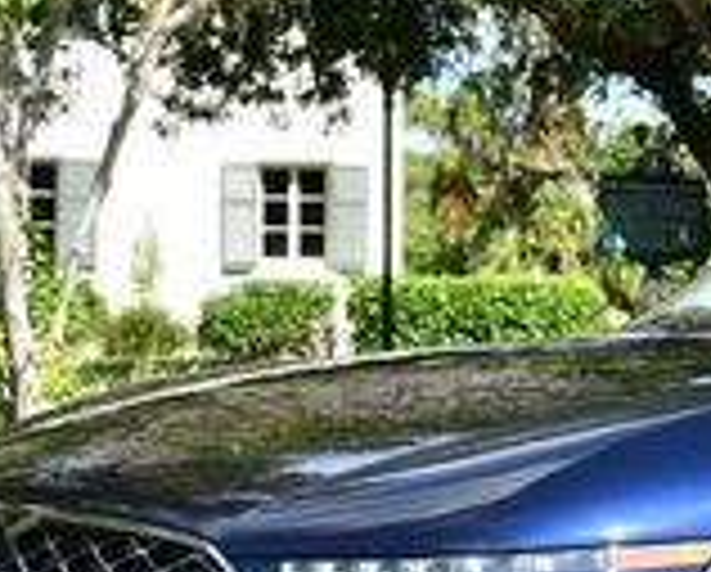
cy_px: 338
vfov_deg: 9.3
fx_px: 3521
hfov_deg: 11.0
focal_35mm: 167
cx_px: 1130
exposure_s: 1/250
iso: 200
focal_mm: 22
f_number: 8
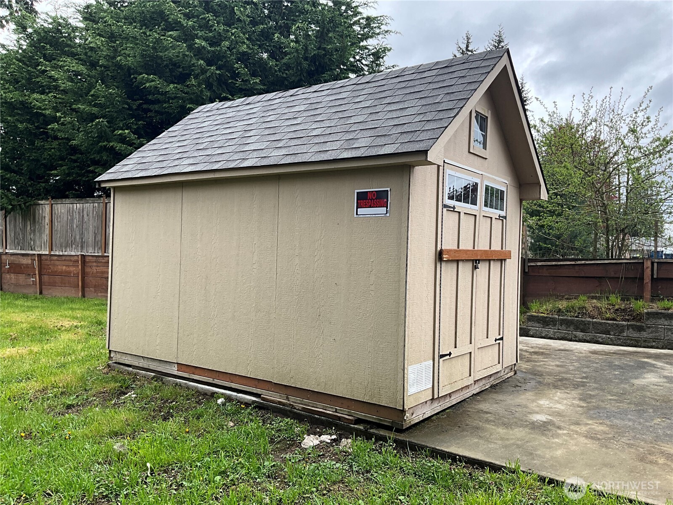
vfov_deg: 48.2
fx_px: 564
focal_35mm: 29
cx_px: 336
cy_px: 252
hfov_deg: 61.7
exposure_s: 1/226
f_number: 1.8
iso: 25
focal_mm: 3
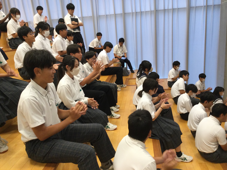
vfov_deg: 45.4
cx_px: 114
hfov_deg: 58.4
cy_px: 85
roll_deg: +4.0
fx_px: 203
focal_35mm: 31
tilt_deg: -17.3
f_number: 2.4
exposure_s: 1/30
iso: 100
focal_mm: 3.3
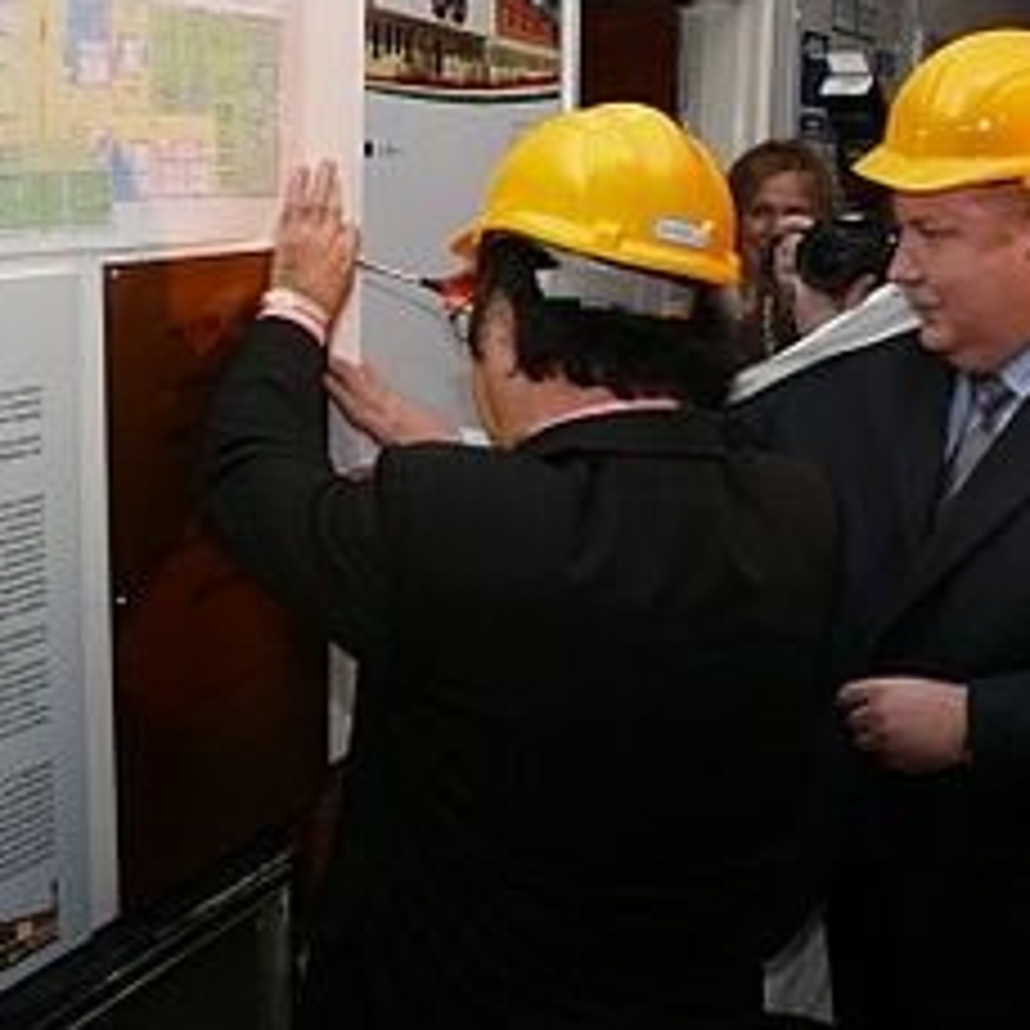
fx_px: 1818
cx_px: 580
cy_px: 490
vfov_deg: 31.6
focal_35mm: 54
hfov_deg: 31.6
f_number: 2.8
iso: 100
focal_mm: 7.5
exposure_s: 1/30
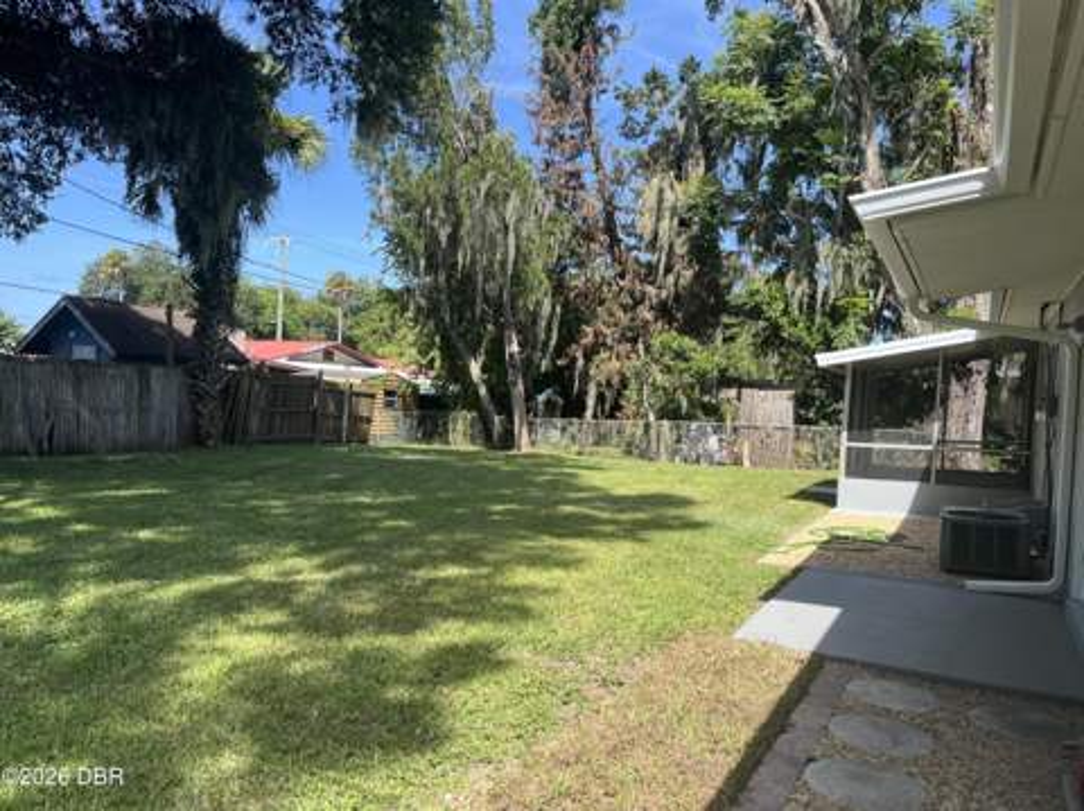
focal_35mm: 26
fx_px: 813
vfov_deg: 53.0
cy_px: 406
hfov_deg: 67.4
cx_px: 542
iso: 50
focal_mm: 5.1
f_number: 1.6
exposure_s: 1/1279
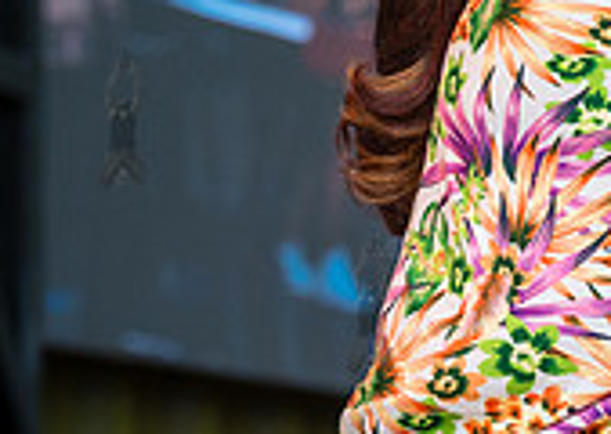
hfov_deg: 3.7
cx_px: 1081
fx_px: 9387
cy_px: 38
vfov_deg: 2.6
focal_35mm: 542
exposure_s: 1/500
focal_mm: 131
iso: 400
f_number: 4.5
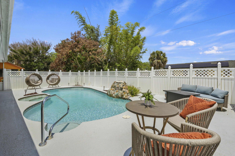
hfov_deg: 96.7
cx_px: 118
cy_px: 78
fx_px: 104
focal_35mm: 16
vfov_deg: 73.8
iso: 100
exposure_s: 1/80
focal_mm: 16
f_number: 10
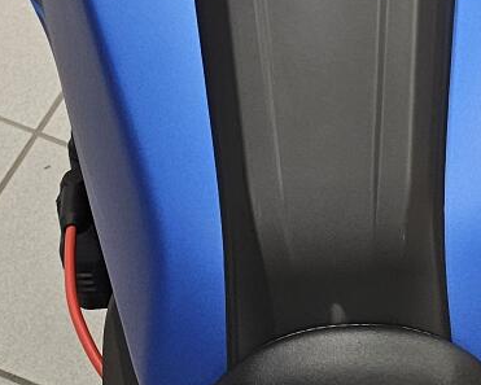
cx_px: 398
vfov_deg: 11.7
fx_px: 1723
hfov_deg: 15.8
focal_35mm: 121
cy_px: -333
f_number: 1.7
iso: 200
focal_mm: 6.3
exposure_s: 1/120
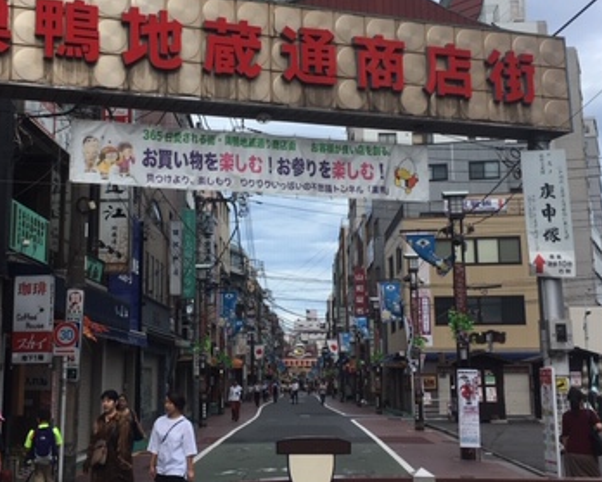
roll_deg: -0.5
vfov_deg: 29.1
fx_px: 927
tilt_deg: +11.3
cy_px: 193
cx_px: 240
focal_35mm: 52
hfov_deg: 35.8
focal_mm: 4.15
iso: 25
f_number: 2.2
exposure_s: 1/1115
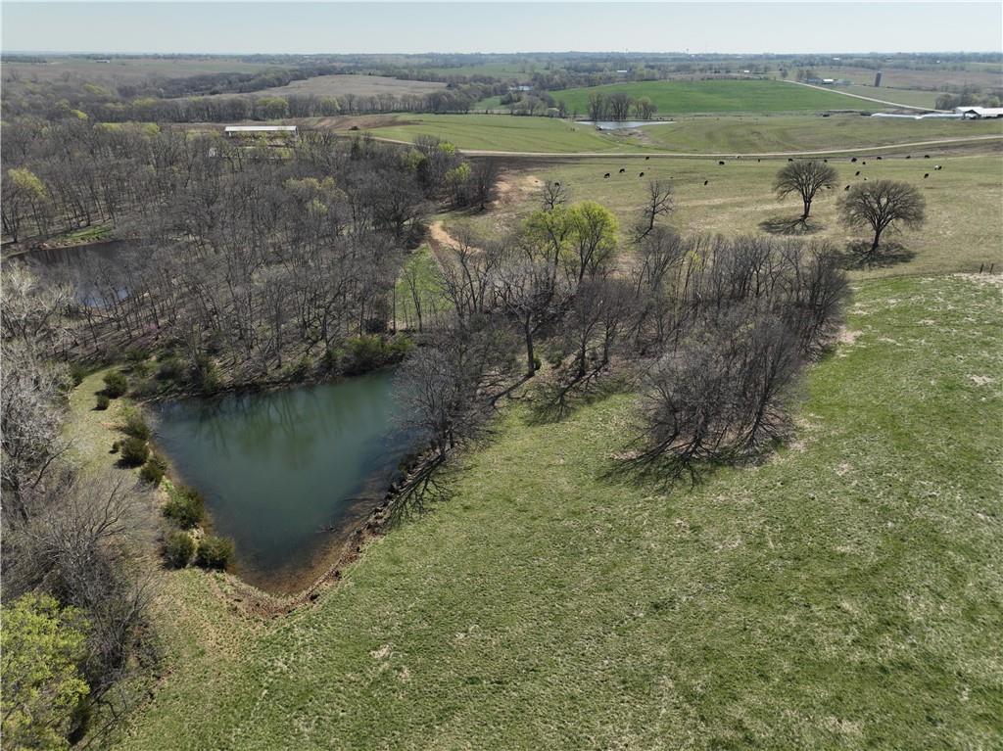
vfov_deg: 56.8
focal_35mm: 24
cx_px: 502
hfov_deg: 71.6
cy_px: 376
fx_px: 695
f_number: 2.8
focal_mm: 12.29
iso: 170
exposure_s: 1/200
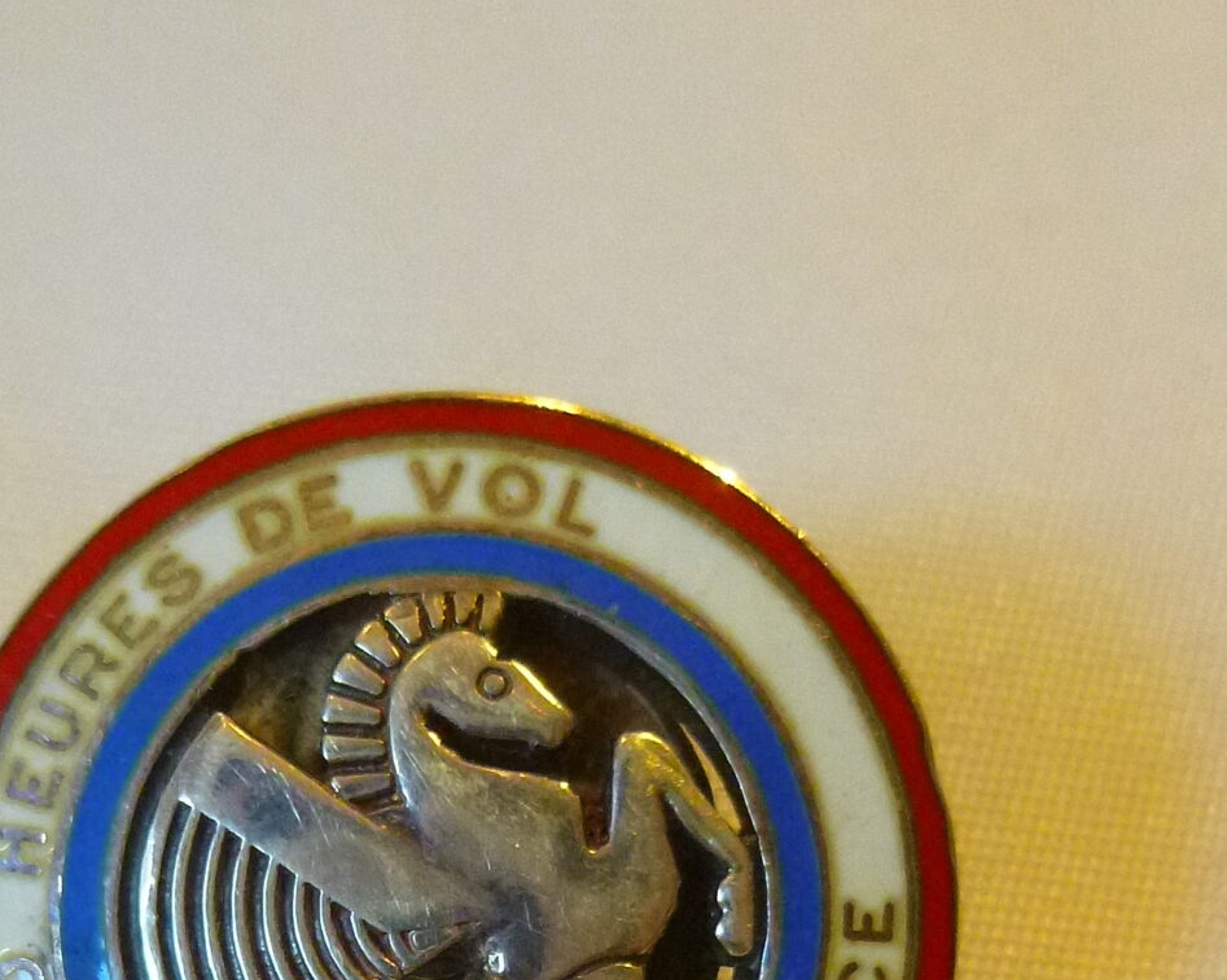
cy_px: 1204
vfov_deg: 21.4
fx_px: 2396
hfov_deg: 28.5
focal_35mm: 66
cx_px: 394
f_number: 3.1
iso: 400
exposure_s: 1/40
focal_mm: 4.5
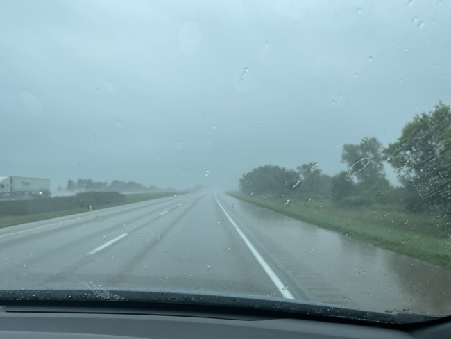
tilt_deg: +0.7
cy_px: 181
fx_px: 378
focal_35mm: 29
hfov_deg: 61.6
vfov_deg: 48.2
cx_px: 218
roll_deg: +0.7
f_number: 1.6
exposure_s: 1/963
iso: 32
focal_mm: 4.2
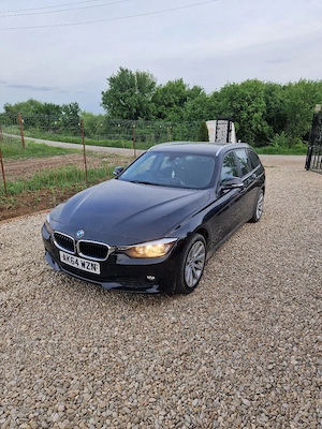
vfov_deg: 73.9
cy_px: 214
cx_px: 161
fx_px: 285
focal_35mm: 23
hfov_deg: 58.9
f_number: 1.8
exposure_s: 1/256
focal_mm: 5.4
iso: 50
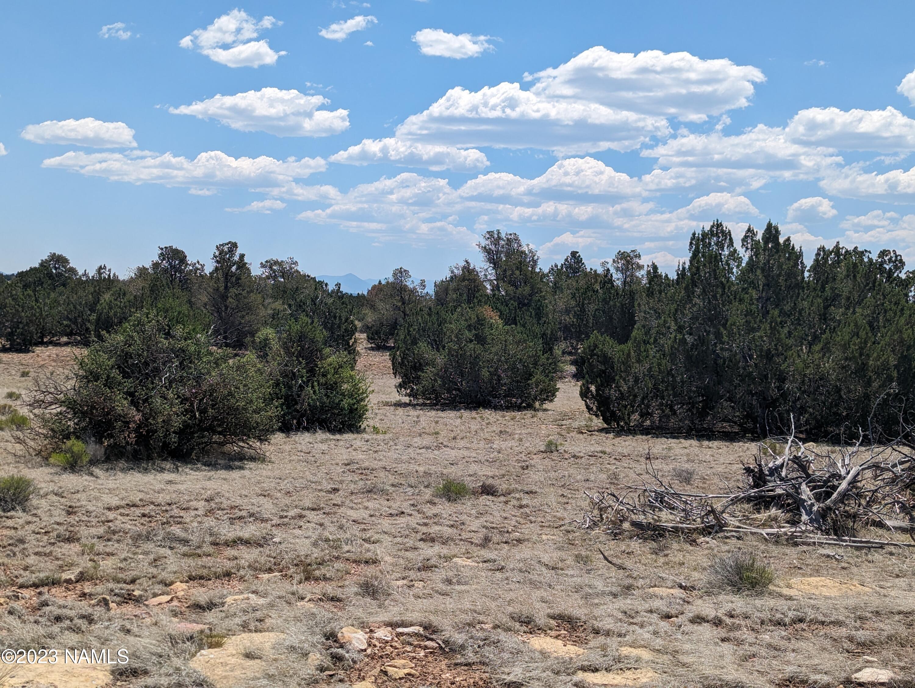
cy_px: 344
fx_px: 1270
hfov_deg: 39.6
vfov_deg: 30.3
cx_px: 458
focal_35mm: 48
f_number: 1.85
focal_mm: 6.81
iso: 46
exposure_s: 1/2817
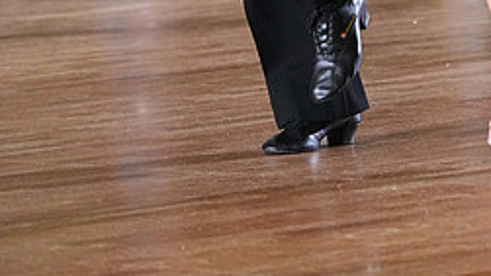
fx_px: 5258
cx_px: 363
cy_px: -276
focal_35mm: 404
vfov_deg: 3.0
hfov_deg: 5.3
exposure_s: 1/400
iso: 8000
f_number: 4.5
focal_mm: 167
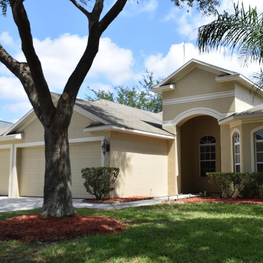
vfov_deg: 37.8
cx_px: 161
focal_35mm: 45
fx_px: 384
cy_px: 133
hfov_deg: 37.6
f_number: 11
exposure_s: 1/200
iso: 200
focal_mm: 23
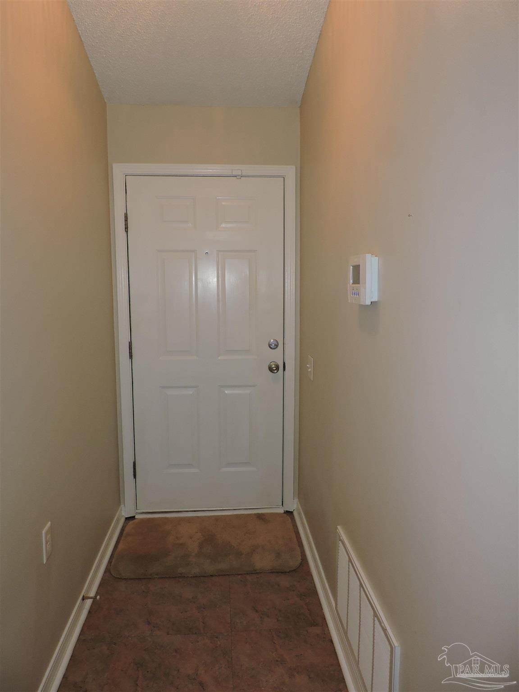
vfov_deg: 71.6
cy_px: 346
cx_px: 260
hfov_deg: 56.8
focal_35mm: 24
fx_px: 480
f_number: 3
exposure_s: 1/30
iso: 200
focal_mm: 4.3
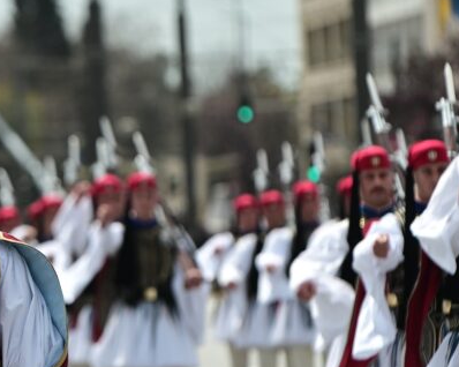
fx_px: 6558
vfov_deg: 3.2
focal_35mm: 483
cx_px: 119
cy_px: 202
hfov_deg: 4.0
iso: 400
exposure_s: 1/4000
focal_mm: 200
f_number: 4.5
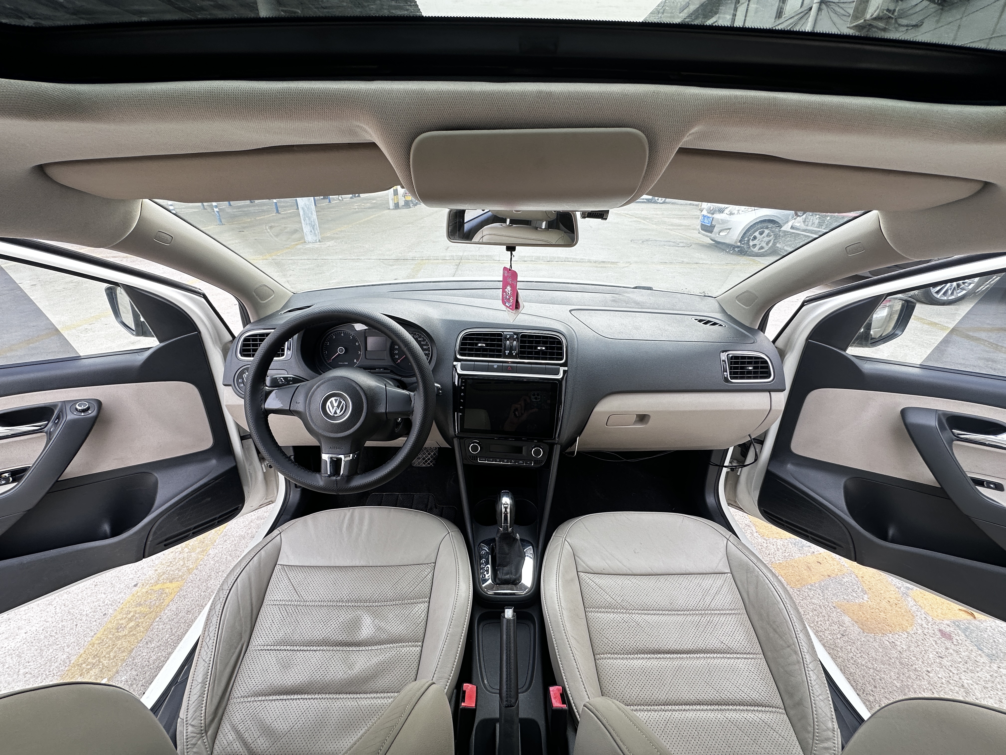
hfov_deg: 102.1
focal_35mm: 14
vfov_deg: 85.7
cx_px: 503
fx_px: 407
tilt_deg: -28.0
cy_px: 378
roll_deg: -0.6
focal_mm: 2.22
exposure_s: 1/99
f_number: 2.2
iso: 50
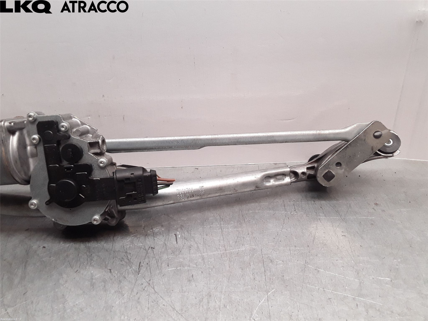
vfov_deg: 49.7
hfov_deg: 63.4
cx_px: 214
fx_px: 346
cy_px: 160
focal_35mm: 28
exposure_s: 1/100
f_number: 1.9
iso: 100
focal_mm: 2.91
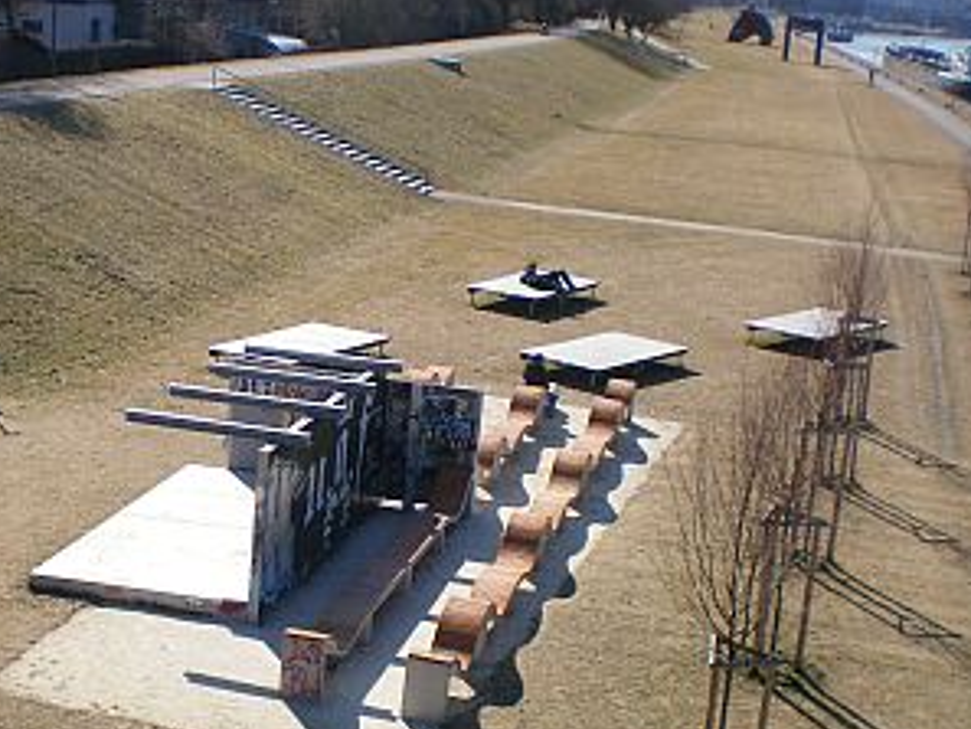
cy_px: 443
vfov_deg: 22.9
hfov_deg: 30.1
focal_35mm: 64
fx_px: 1796
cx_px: 347
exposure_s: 1/400
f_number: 4.6
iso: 64
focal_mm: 6.3
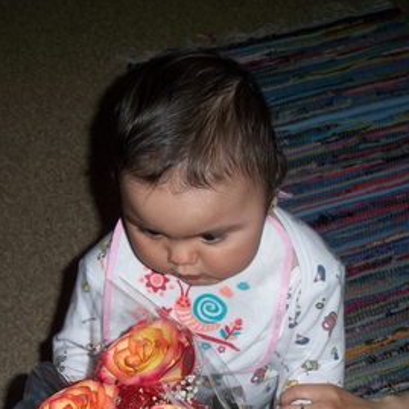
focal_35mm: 67
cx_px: 172
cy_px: 312
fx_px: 896
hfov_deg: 25.7
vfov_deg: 25.4
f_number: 3.4
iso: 64
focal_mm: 7.9
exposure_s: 1/60
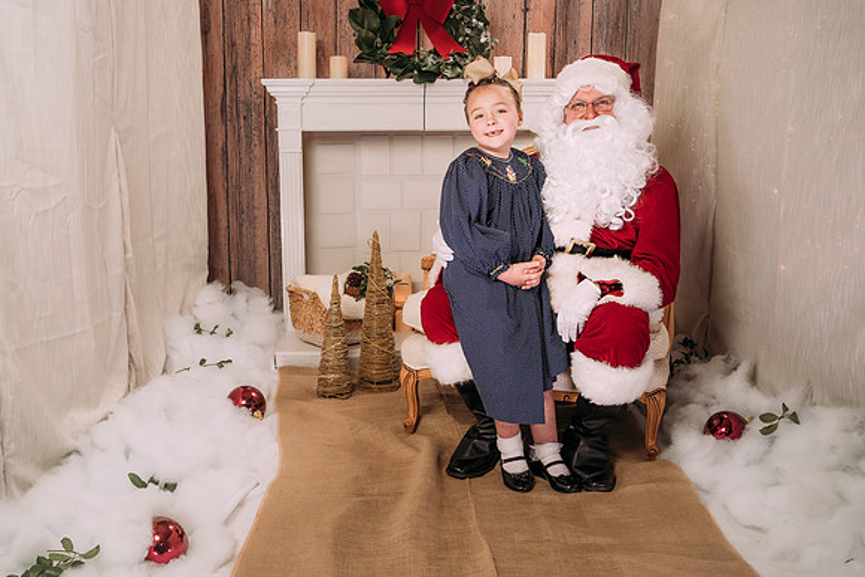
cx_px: 410
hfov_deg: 49.5
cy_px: 273
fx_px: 938
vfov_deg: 34.2
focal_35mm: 39
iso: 200
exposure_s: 1/125
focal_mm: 35
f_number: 5.6
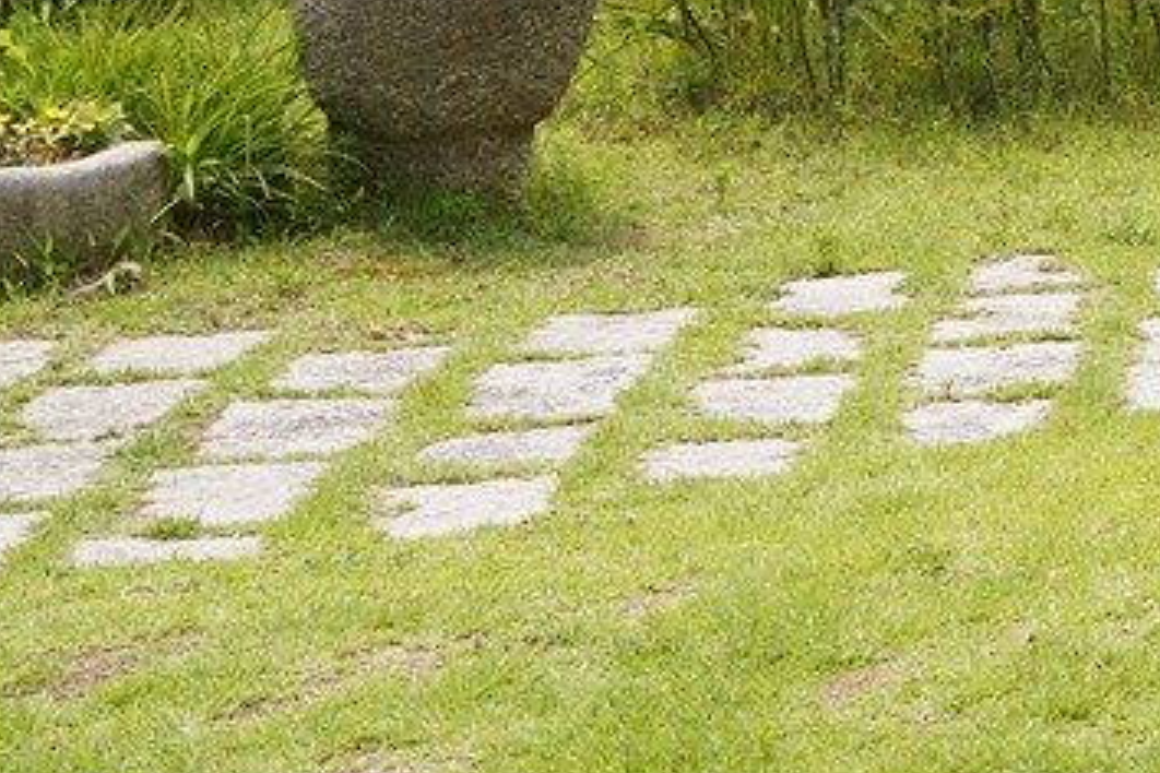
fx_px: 6380
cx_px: 1769
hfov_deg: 10.0
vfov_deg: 6.6
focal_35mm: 198
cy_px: -1035
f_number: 8
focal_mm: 35
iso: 100
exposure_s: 1/100
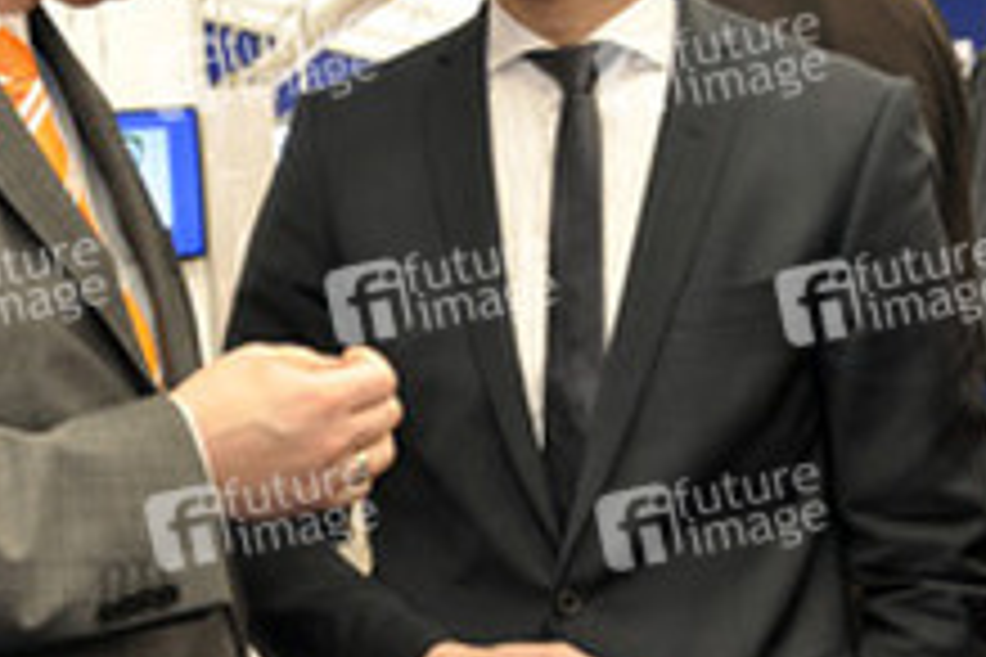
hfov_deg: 27.2
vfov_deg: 18.3
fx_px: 2027
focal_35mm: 74
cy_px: 180
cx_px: 320
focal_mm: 24
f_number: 5
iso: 400
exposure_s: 1/60
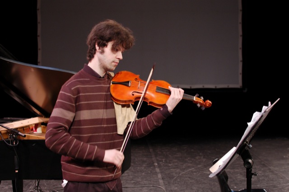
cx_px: 144
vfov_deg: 25.7
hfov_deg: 37.9
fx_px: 421
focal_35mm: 52
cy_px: 96
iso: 800
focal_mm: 35
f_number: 4
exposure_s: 1/50
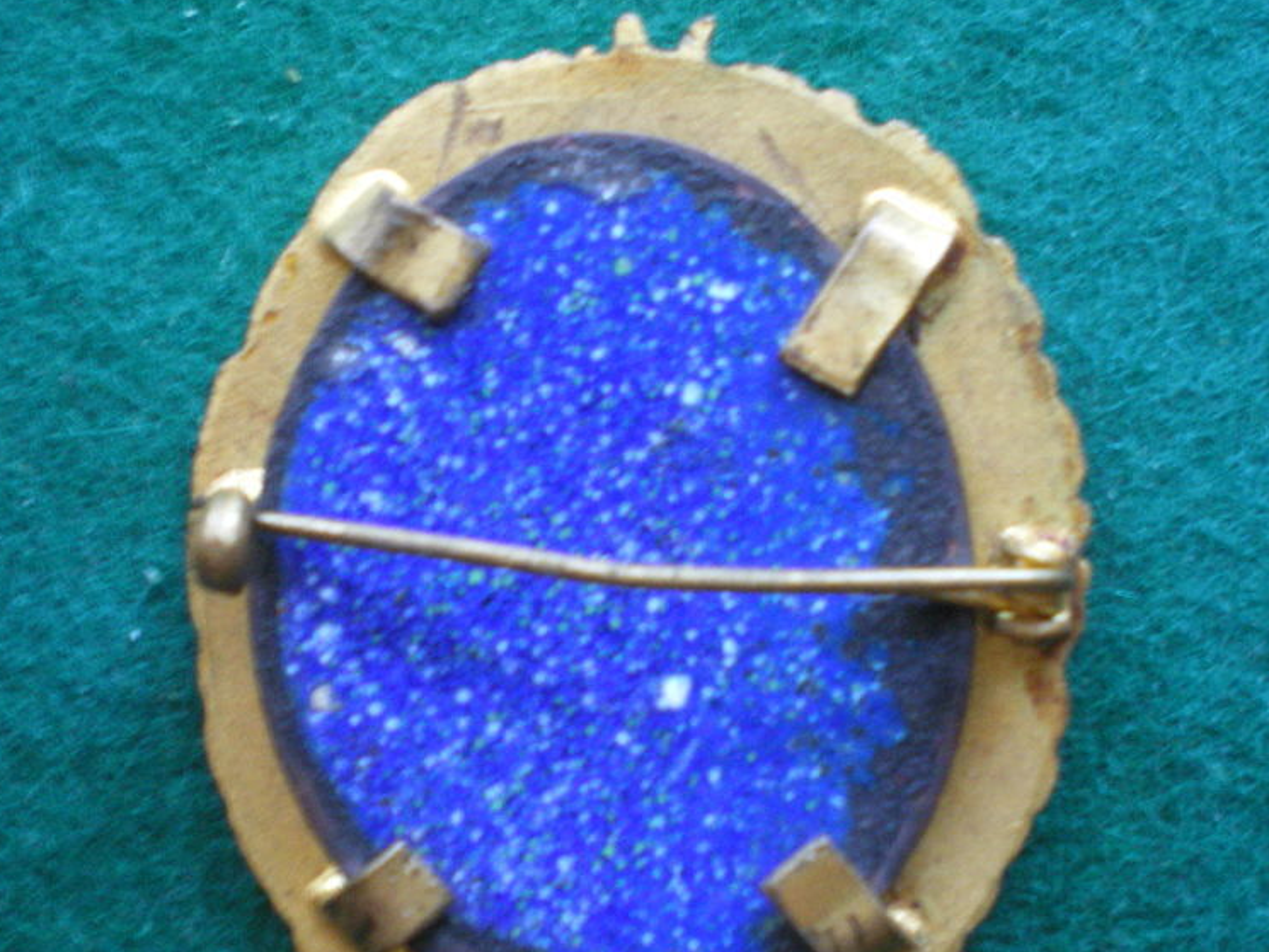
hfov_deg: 37.5
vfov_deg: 28.5
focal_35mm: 51
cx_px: 608
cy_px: 547
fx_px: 1870
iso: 400
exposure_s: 1/10
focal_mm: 6.3
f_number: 3.1
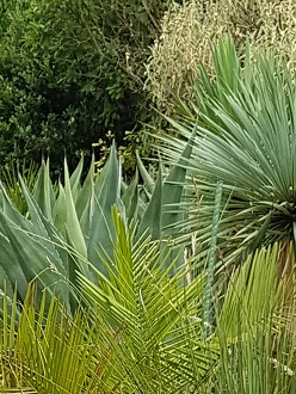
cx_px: 105
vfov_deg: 27.7
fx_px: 717
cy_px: 449
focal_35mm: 63
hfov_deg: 23.2
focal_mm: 4.2
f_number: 1.7
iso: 40
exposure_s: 1/824
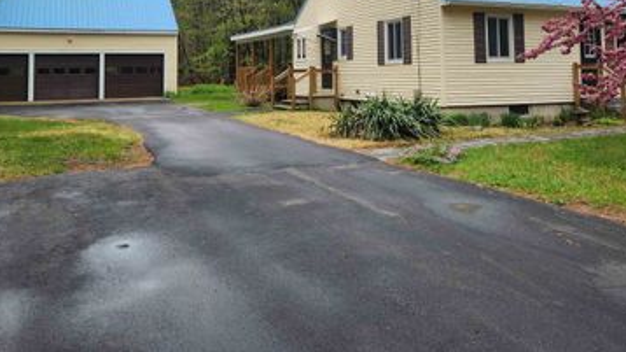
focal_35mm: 35
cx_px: 318
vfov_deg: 31.9
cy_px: 27
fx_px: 581
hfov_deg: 56.6
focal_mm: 5.4
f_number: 1.8
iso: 20
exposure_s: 1/968
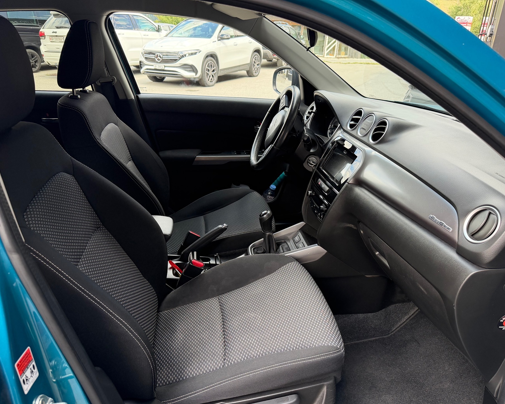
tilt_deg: -25.2
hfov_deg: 66.0
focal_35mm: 26
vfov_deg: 54.9
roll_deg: -1.8
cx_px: 263
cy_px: 210
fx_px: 389
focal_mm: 6.76
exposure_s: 1/217
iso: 160
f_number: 1.78
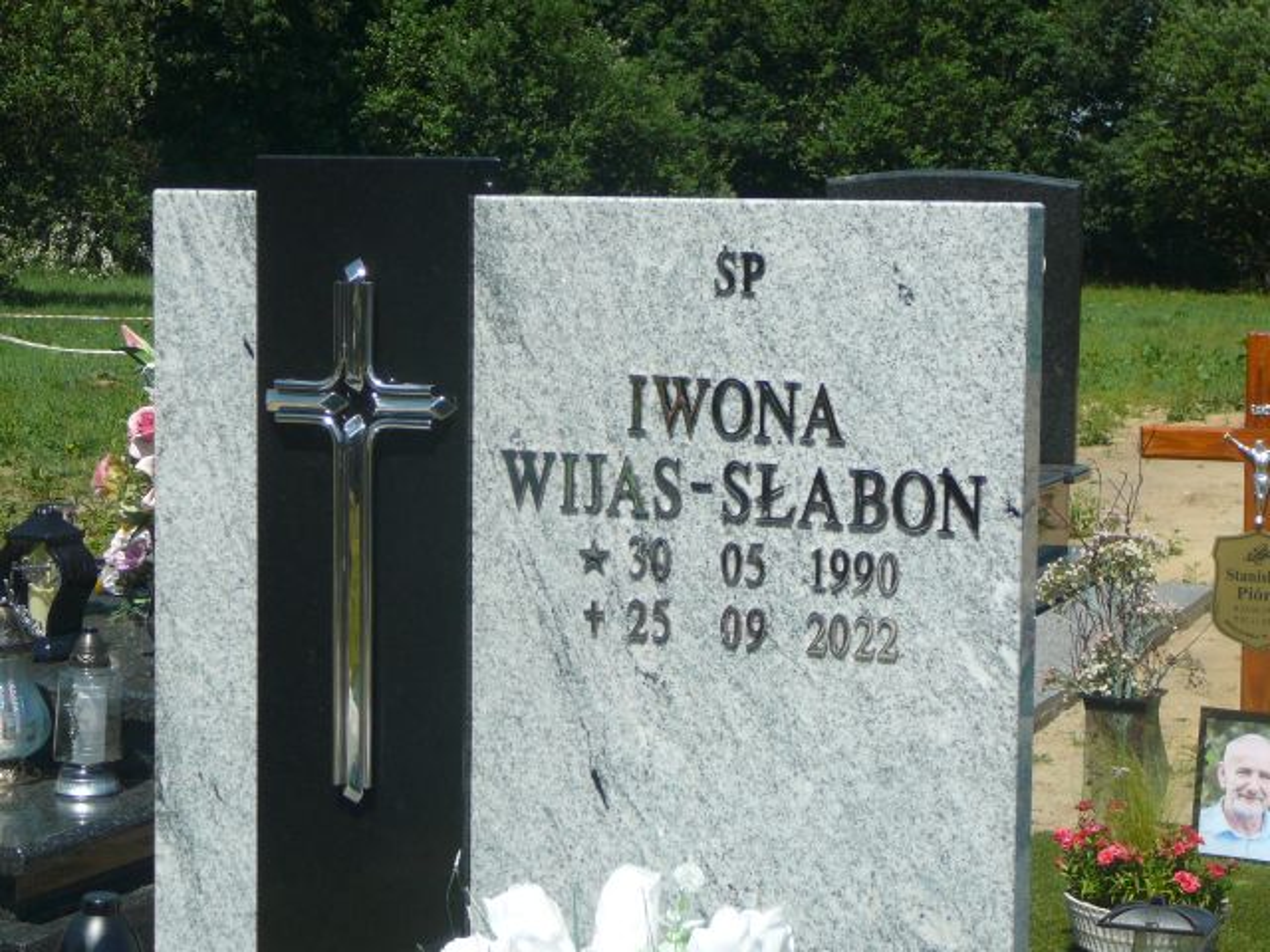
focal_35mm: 77
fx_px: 2825
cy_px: 476
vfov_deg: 19.1
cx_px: 635
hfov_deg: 25.3
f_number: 3.7
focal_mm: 11.5
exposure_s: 1/1000
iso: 80
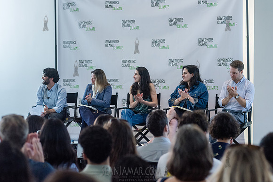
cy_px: 91
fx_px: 792
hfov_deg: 19.6
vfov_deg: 13.1
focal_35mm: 104
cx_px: 136
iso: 4000
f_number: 4
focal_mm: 100
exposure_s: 1/320
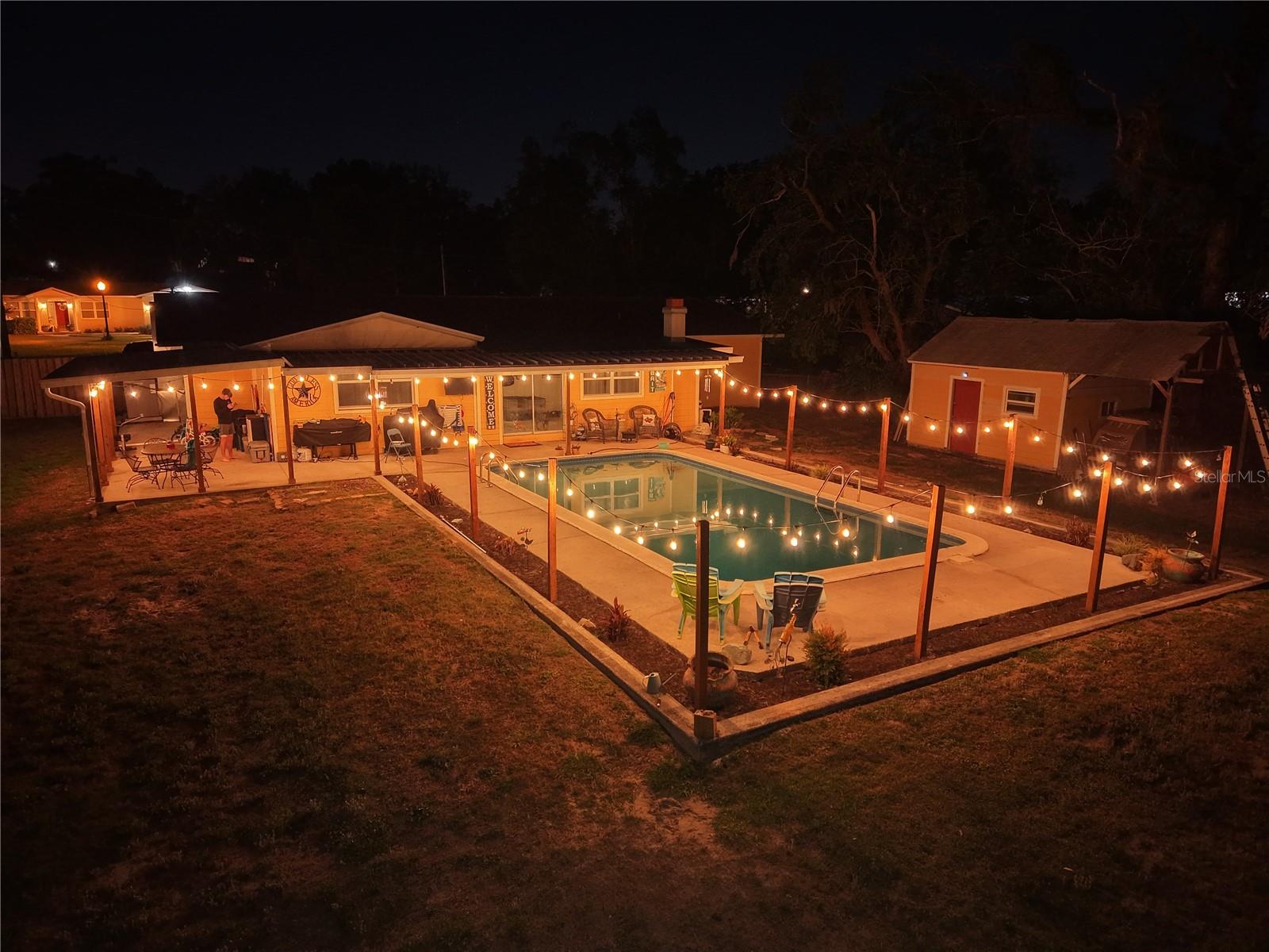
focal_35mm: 24
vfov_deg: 56.8
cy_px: 476
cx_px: 634
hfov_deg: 71.6
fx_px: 880
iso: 1600
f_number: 1.8
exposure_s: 1/8
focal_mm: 8.67
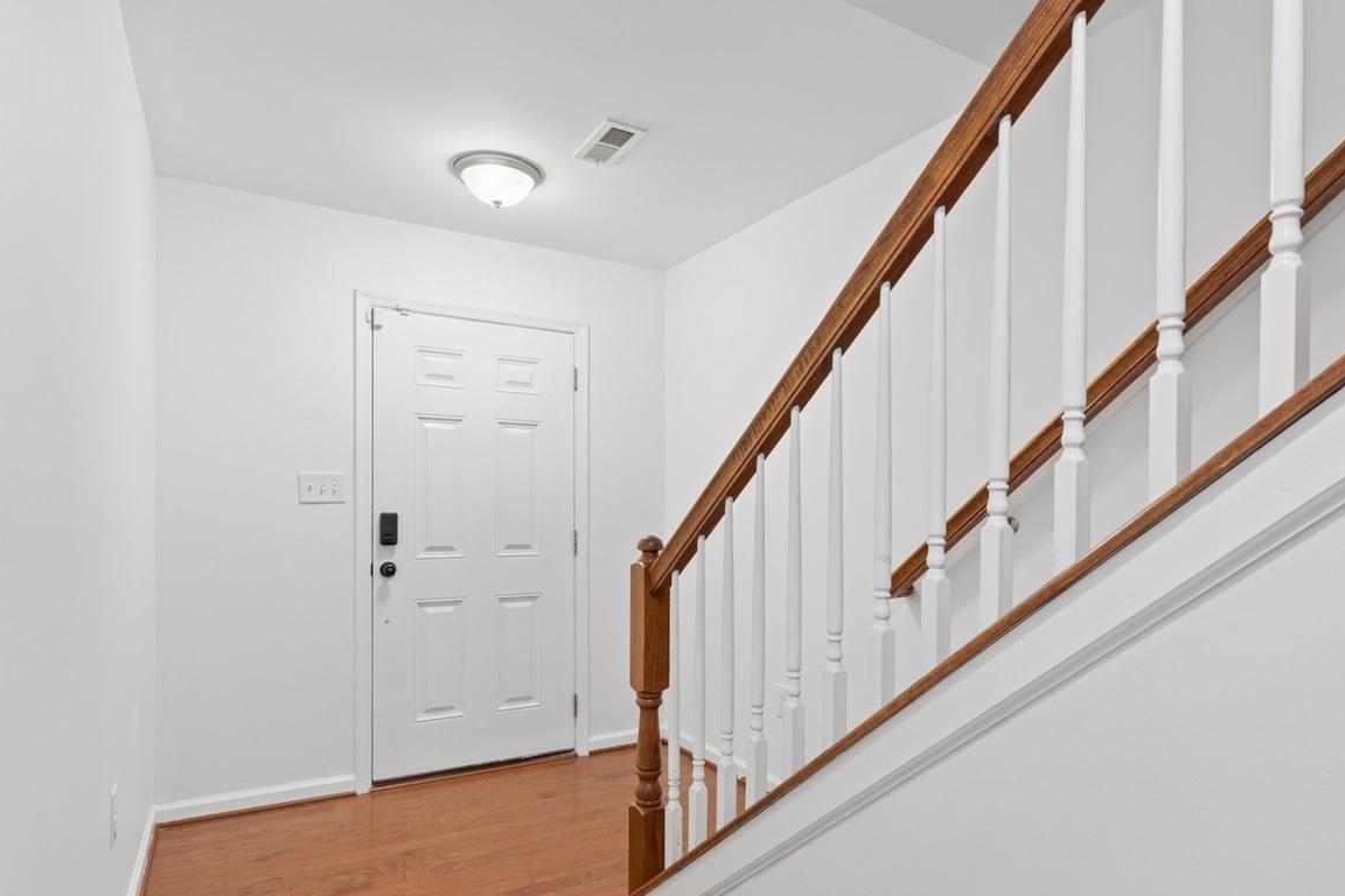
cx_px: 705
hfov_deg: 83.6
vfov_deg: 61.2
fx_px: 752
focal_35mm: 20
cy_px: 532
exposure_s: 1/60
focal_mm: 16.1
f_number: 7.1
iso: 1250
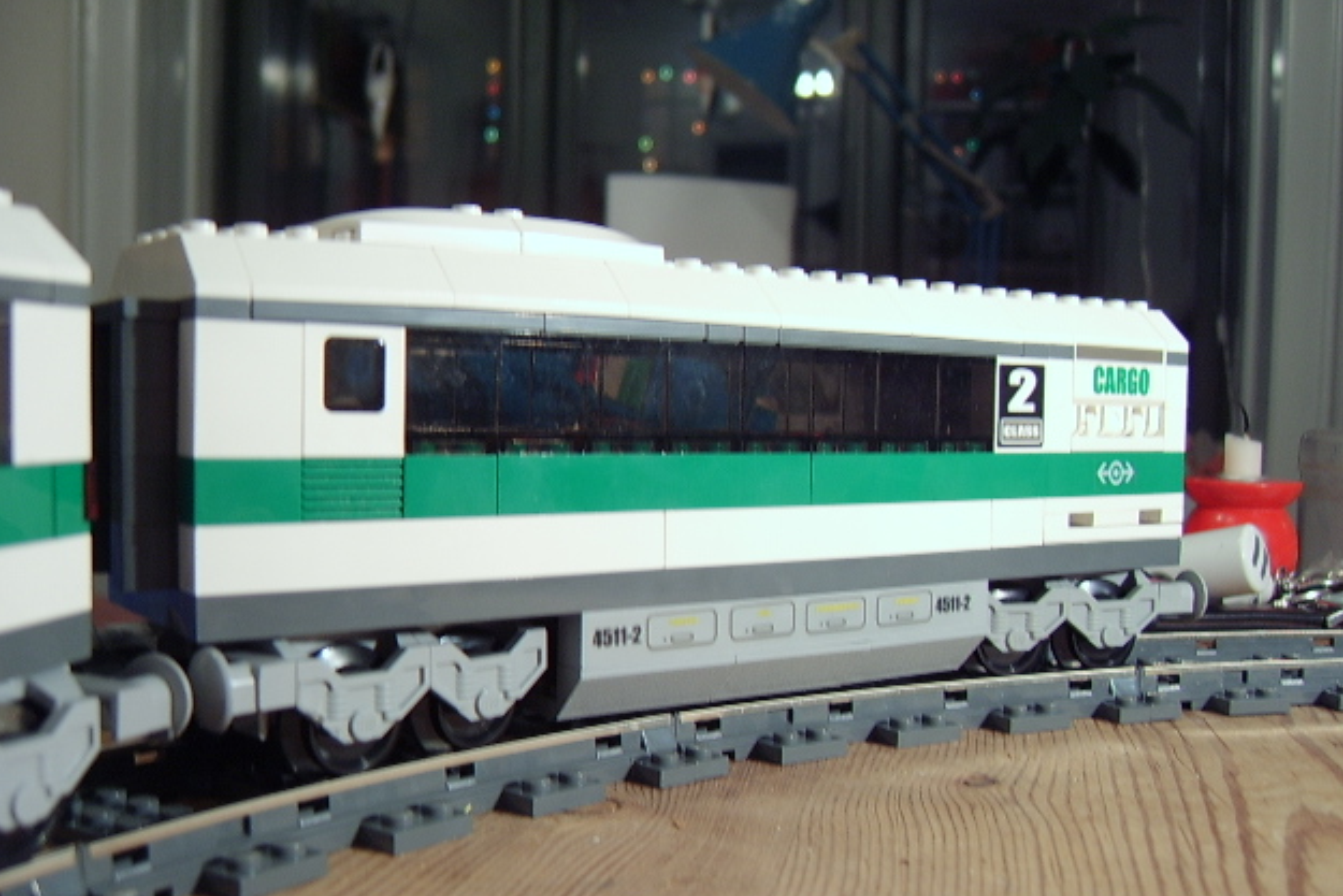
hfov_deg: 57.2
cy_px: 514
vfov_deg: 39.9
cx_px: 679
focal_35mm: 33
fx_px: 1231
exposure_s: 1/5
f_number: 2.7
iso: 100
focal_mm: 8.13
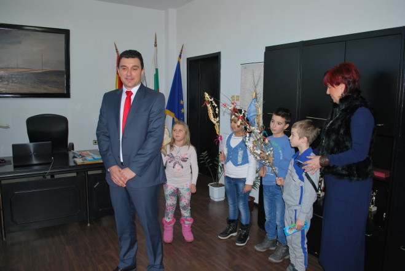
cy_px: 136
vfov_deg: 48.0
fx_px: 304
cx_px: 202
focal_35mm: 27
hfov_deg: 67.3
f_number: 3.5
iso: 200
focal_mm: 18
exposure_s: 1/60
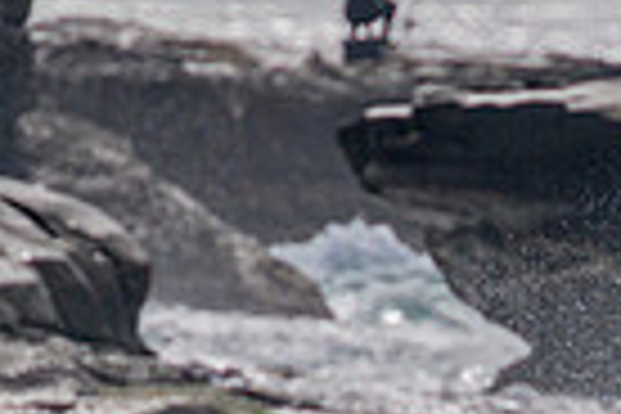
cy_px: 659
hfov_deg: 0.6
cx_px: 801
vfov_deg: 0.4
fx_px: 57955
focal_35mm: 3360
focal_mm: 800
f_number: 11
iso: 450
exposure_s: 1/2000
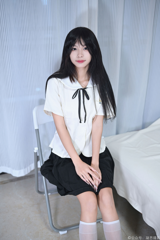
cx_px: 80
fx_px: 240
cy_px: 120
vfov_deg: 53.1
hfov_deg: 36.9
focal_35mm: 36
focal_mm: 36
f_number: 2.2
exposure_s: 1/100
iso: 900
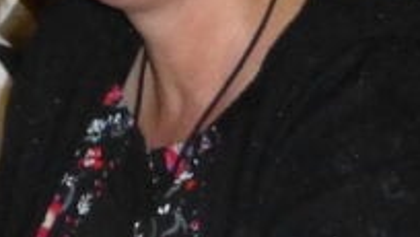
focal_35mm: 235
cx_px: -152
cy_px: 105
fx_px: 2619
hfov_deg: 9.0
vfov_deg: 5.2
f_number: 3.9
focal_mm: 7.4
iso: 800
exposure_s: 1/60
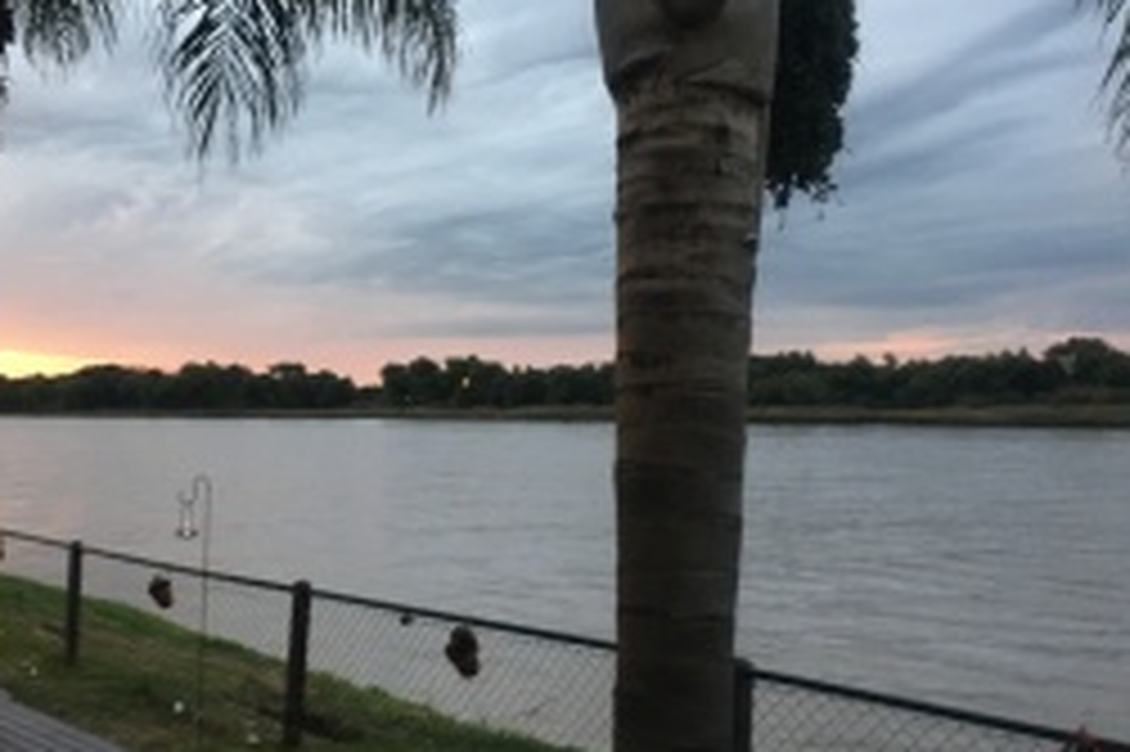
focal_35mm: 44
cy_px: 459
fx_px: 1380
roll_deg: +1.0
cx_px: 342
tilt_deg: -0.9
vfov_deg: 30.4
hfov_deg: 43.6
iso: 125
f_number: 2.2
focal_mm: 4.15
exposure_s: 1/33
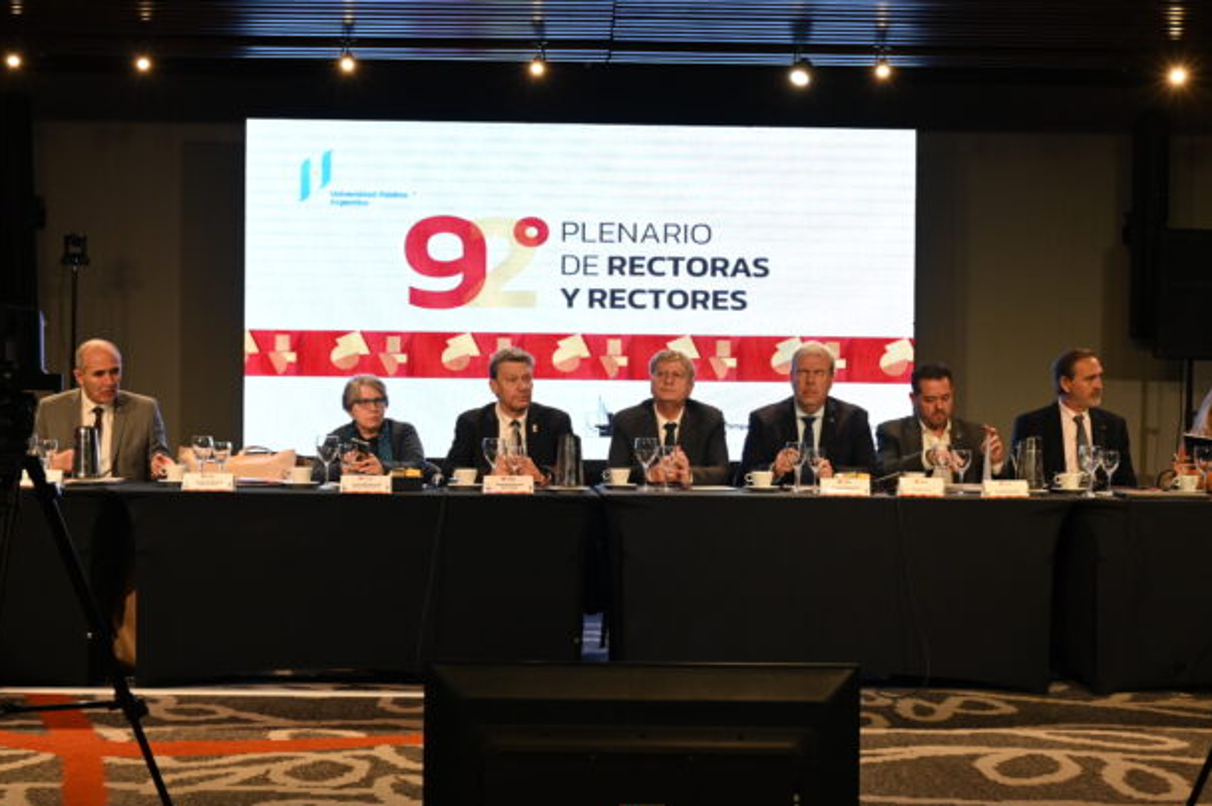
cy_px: 421
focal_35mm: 53
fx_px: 1783
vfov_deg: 25.5
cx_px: 597
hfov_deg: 37.5
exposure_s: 1/100
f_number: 6.3
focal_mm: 42
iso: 2500
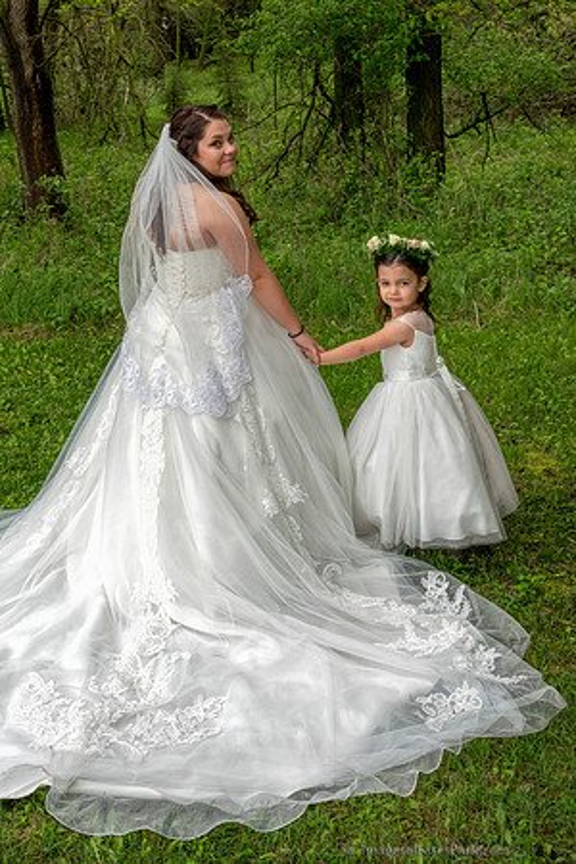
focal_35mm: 30
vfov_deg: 61.9
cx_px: 288
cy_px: 432
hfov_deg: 43.6
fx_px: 720
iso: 320
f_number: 9
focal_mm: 30
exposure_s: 1/60
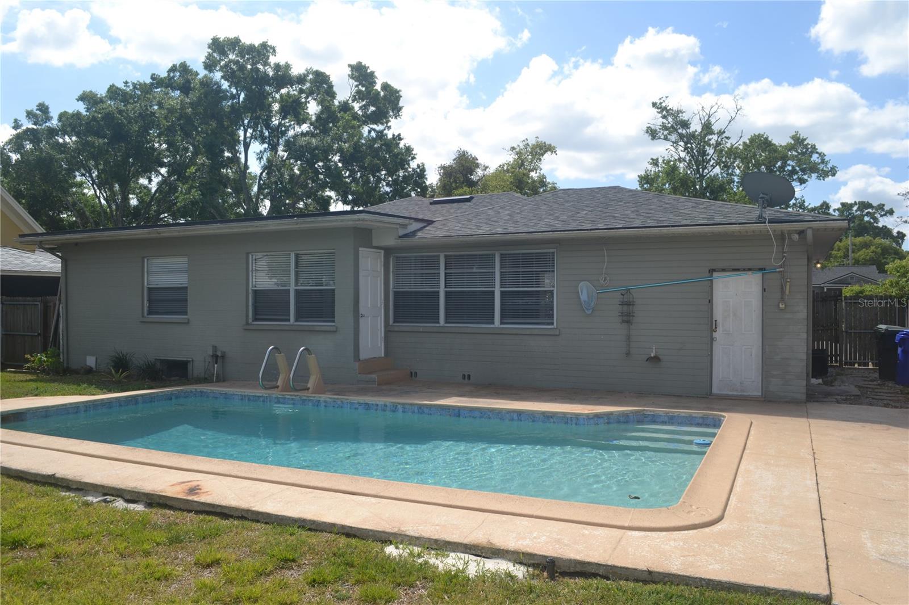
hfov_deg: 67.4
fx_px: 682
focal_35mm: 27
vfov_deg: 47.9
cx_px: 454
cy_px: 302
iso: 100
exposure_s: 1/200
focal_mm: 18
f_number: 9
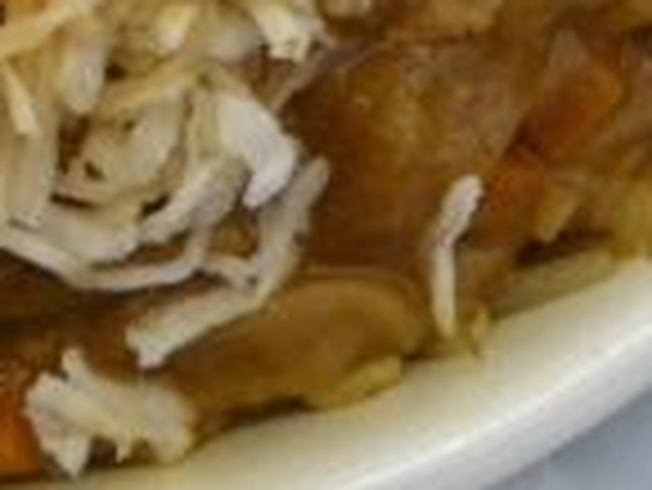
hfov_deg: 16.1
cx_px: -31
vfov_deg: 12.2
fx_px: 2243
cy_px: -94
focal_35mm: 119
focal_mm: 6
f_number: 2.8
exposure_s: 1/40
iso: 200
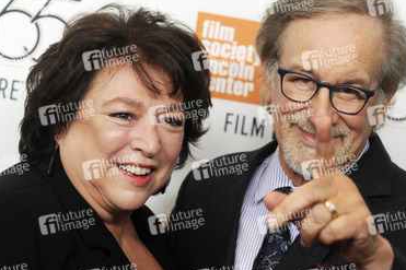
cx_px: 190
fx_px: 1093
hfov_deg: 21.0
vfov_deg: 14.1
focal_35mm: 97
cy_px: 140
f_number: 4.5
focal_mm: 80
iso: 1600
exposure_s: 1/160
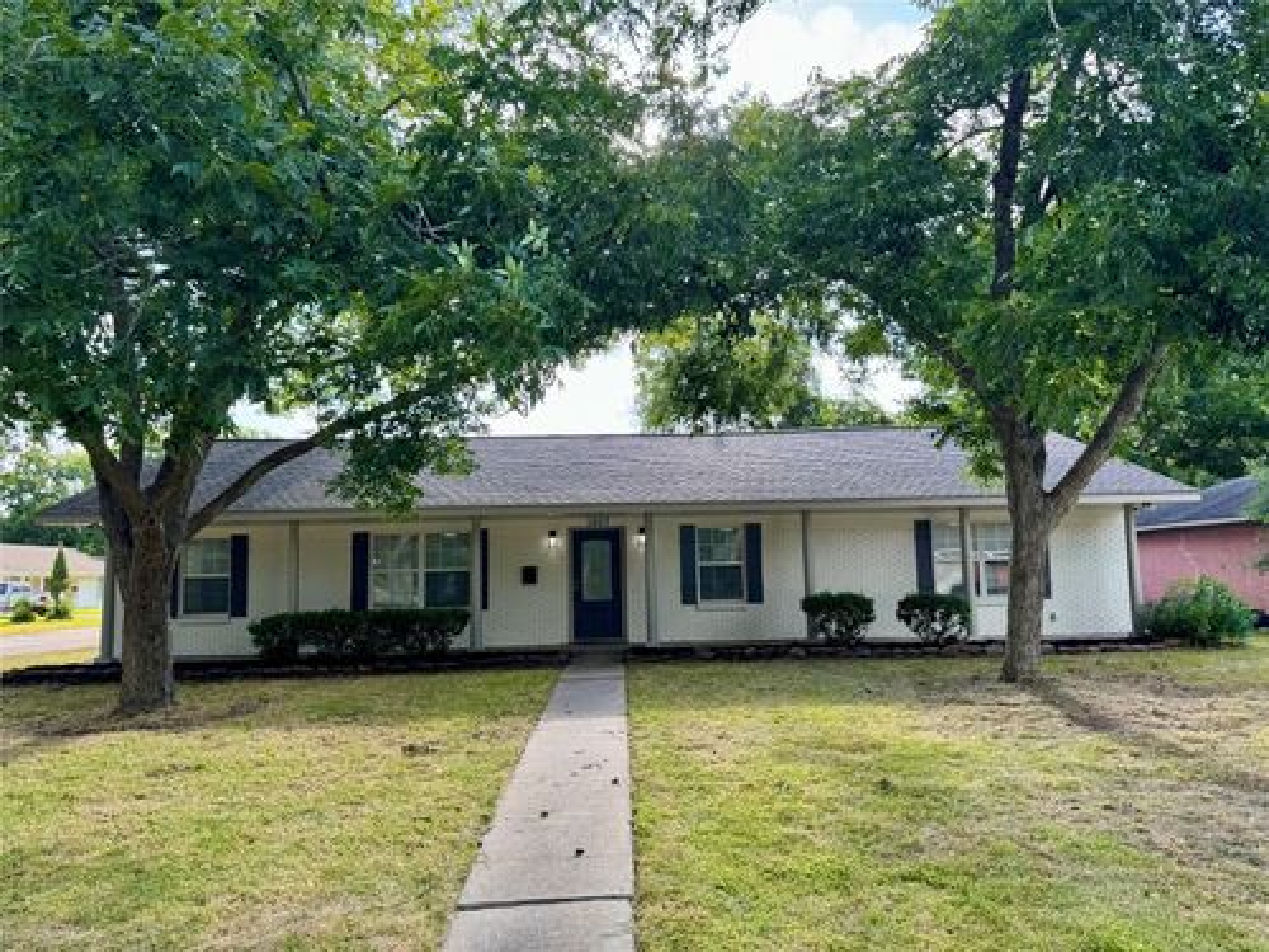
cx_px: 634
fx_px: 880
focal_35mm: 24
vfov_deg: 56.8
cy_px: 476
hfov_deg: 71.6
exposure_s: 1/730
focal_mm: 6.76
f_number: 1.78
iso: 80
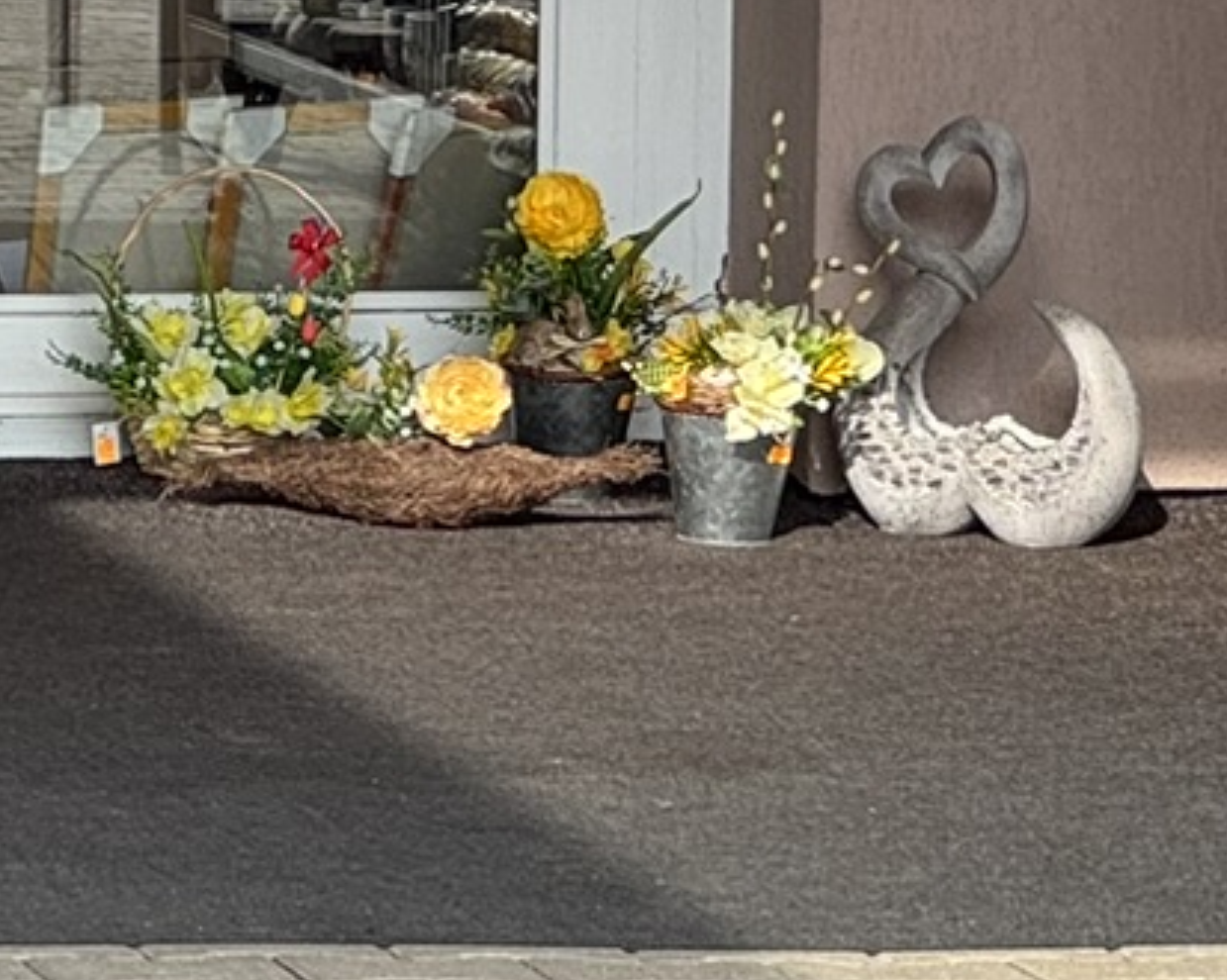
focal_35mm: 373
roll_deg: -0.4
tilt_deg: -4.7
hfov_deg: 5.2
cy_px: -59
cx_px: 250
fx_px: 13539
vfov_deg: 4.1
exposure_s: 1/110
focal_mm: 9
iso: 25
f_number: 2.8
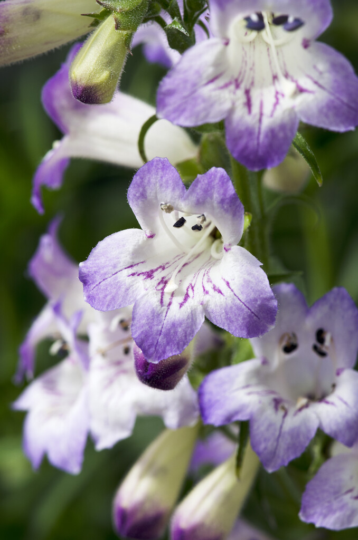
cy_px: 270
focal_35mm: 128
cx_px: 179
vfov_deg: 16.1
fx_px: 1911
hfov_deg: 10.7
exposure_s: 1/320
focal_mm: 85
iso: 200
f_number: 10
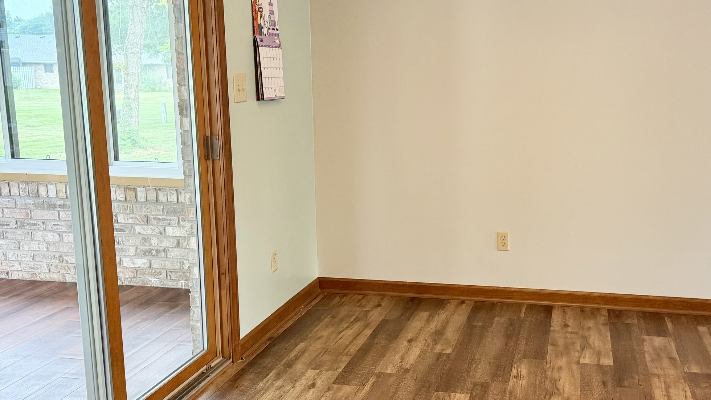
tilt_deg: -12.5
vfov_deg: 29.0
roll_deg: -0.4
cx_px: 433
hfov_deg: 49.0
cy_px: 229
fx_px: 773
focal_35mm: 41
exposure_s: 1/120
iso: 400
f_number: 1.78
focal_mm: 6.76
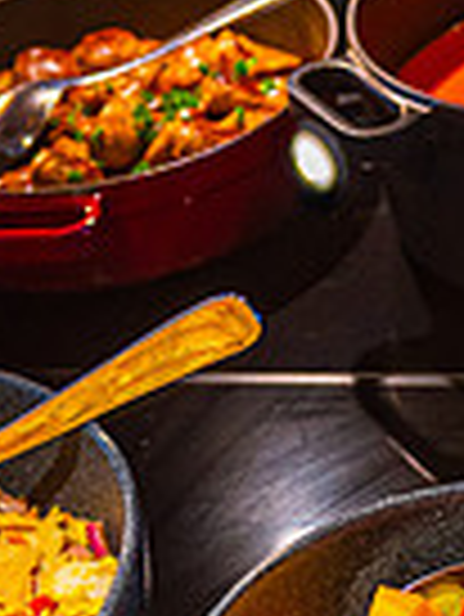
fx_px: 1909
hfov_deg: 13.8
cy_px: 908
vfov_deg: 16.8
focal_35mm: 107
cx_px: 176
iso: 1250
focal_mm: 23
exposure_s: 1/125
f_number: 3.2
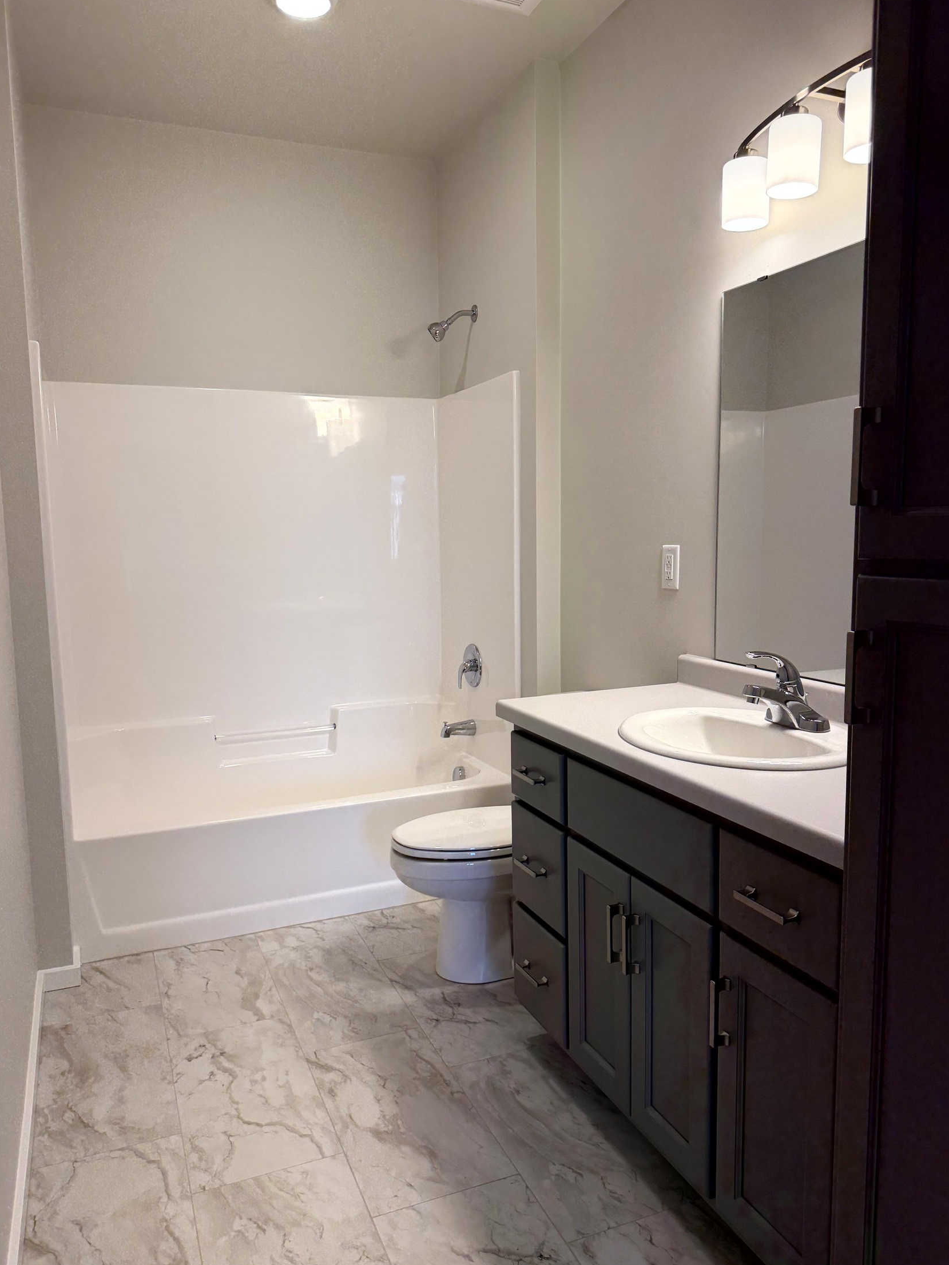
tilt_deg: -5.2
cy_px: 637
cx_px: 482
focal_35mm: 25
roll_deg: +0.4
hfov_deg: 54.9
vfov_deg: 69.4
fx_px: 914
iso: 125
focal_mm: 6.76
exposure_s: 1/211
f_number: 1.78
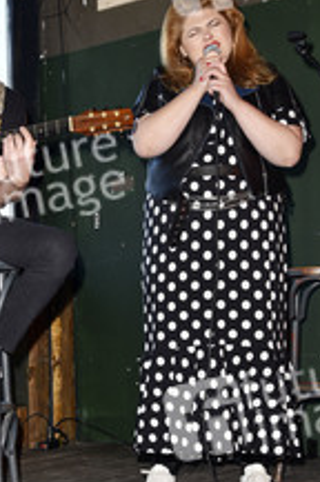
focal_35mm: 70
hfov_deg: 19.2
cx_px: 76
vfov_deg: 28.8
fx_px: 936
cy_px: 298
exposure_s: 1/160
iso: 200
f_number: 5.6
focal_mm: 38
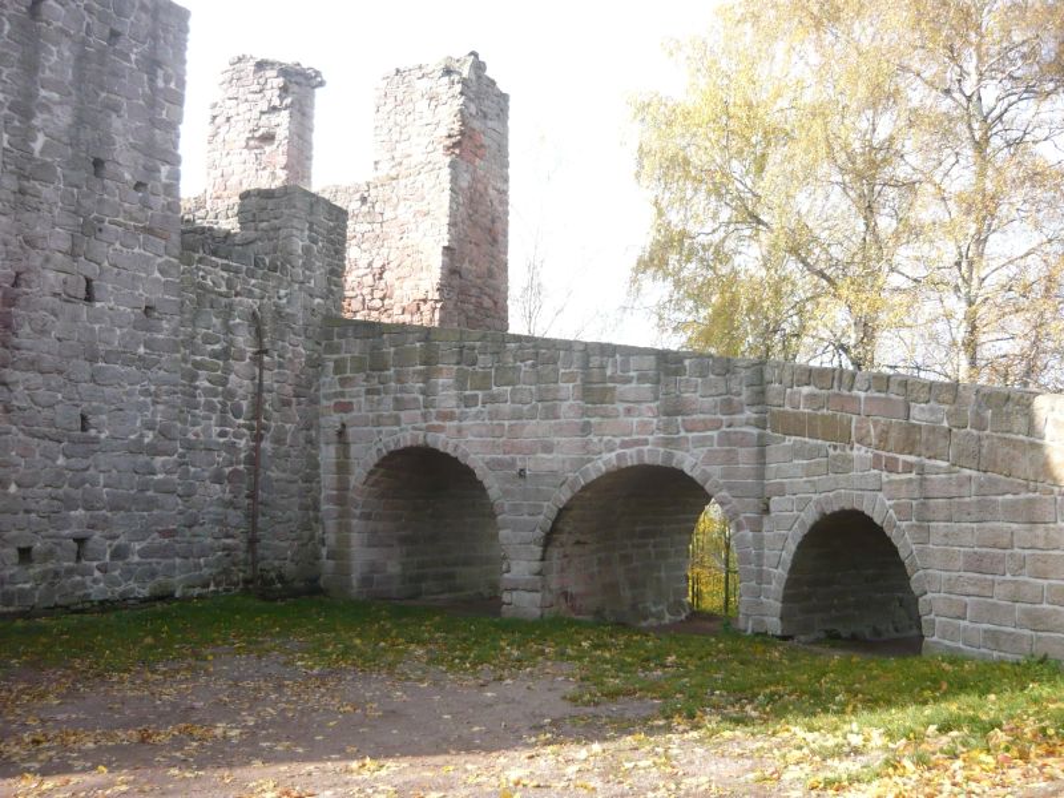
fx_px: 1014
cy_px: 399
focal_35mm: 33
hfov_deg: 55.4
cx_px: 532
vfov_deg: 42.9
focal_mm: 5.5
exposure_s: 1/500
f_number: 2.8
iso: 250
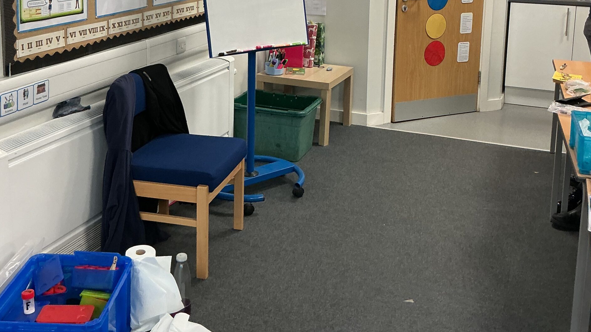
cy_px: 21
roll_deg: -0.4
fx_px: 674
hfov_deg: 47.4
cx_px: 296
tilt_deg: -8.6
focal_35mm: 43
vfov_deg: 26.6
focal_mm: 3
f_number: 1.8
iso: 80
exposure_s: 1/60
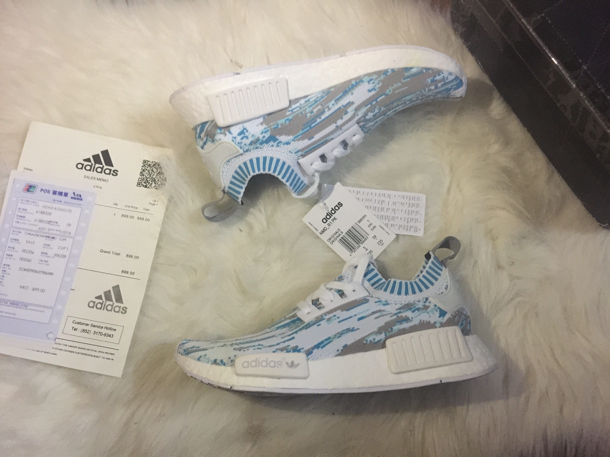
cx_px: 305
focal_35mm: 29
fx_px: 511
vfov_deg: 48.2
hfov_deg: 61.7
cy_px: 228
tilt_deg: -77.6
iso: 200
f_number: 2.2
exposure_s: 1/8
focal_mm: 4.15
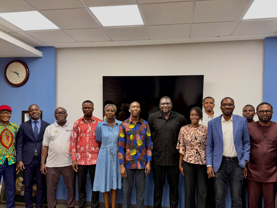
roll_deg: -0.7
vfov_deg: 48.0
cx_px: 138
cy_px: 122
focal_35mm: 29
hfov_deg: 61.7
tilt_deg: -1.4
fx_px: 232
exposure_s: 1/121
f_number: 1.78
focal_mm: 6.76
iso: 125
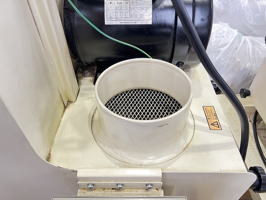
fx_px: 200
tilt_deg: -44.8
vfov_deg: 53.1
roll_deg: +1.0
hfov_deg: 67.3
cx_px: 133
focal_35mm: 26
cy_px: 100
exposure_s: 1/60
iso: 400
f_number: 1.5
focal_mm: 5.7
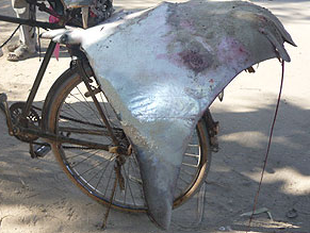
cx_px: 89
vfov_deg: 28.6
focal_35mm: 51
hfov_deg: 36.8
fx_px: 457
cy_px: 103
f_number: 2.8
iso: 100
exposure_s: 1/500
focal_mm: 5.5
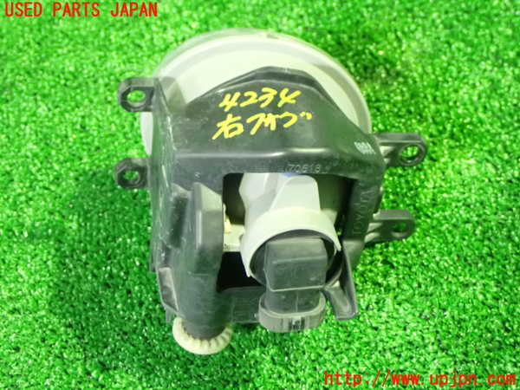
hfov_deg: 31.2
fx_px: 931
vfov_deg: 23.7
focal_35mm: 62
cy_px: 195
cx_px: 260
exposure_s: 1/15
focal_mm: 11.09
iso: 1600
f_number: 3.6
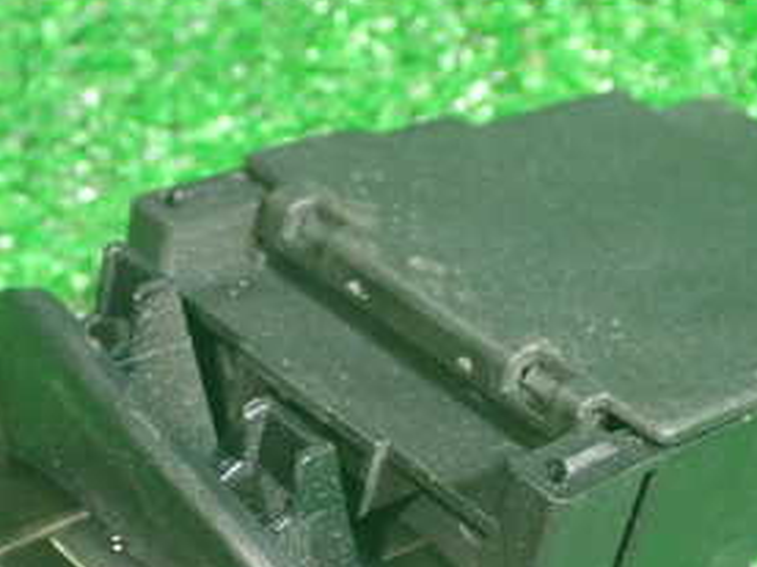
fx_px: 2098
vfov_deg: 15.3
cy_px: 471
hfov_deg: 20.4
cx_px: 339
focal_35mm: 96
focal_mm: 7.84
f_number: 2.9
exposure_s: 1/25
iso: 800
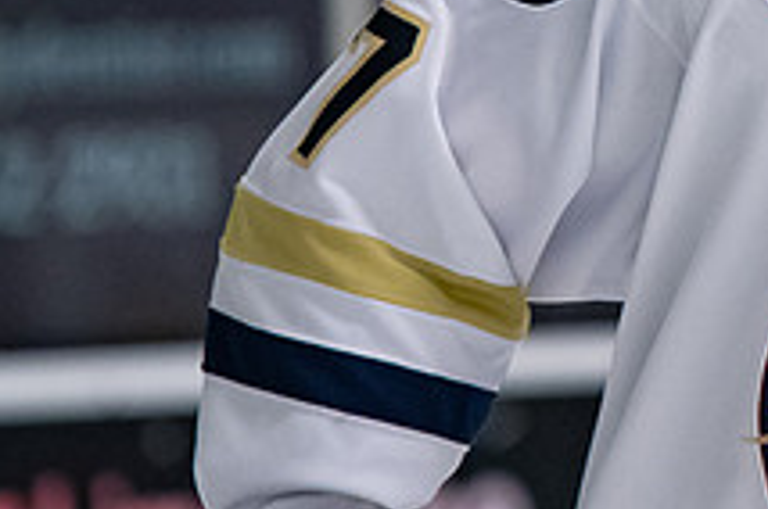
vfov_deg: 1.2
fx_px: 24283
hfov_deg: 1.8
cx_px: 1130
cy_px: -117
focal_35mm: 1140
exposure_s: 1/800
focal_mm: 200
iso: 2000
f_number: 3.2
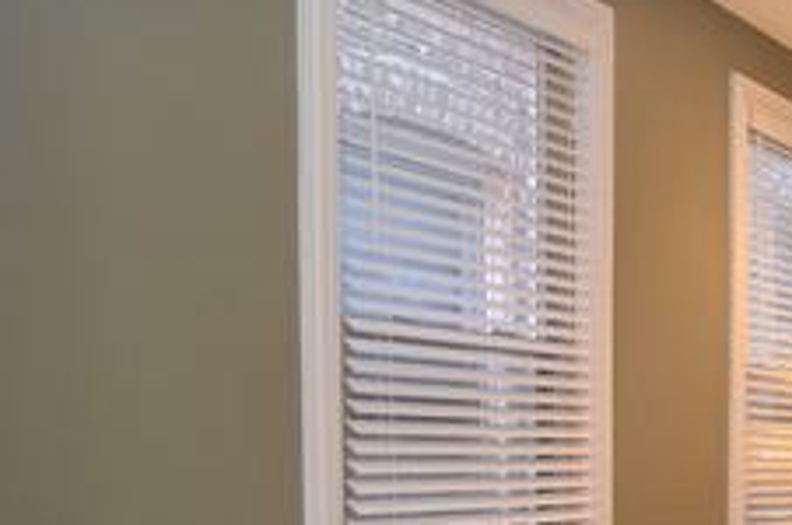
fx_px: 1120
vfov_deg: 24.9
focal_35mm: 51
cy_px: 553
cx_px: 1093
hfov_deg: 29.2
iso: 320
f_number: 5
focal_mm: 12
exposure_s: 1/6
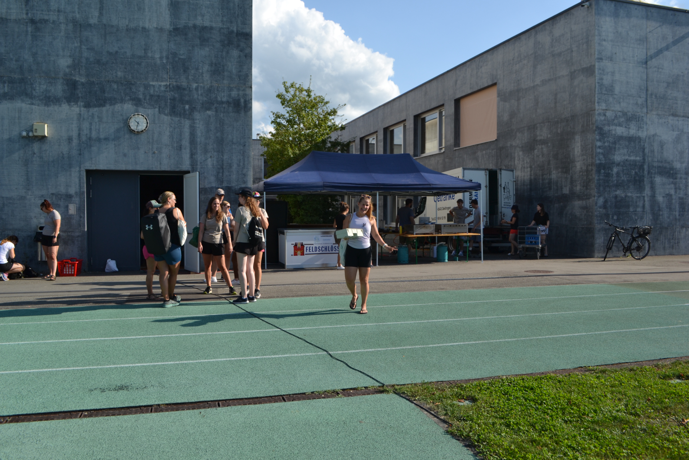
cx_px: 344
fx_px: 574
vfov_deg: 43.6
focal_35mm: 30
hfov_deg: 61.9
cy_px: 230
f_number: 8
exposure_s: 1/250
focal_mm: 20
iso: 100
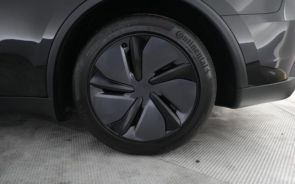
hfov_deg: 66.5
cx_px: 145
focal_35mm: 28
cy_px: 87
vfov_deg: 44.5
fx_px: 225
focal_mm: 27
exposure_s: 1/160
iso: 4000
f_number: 2.8
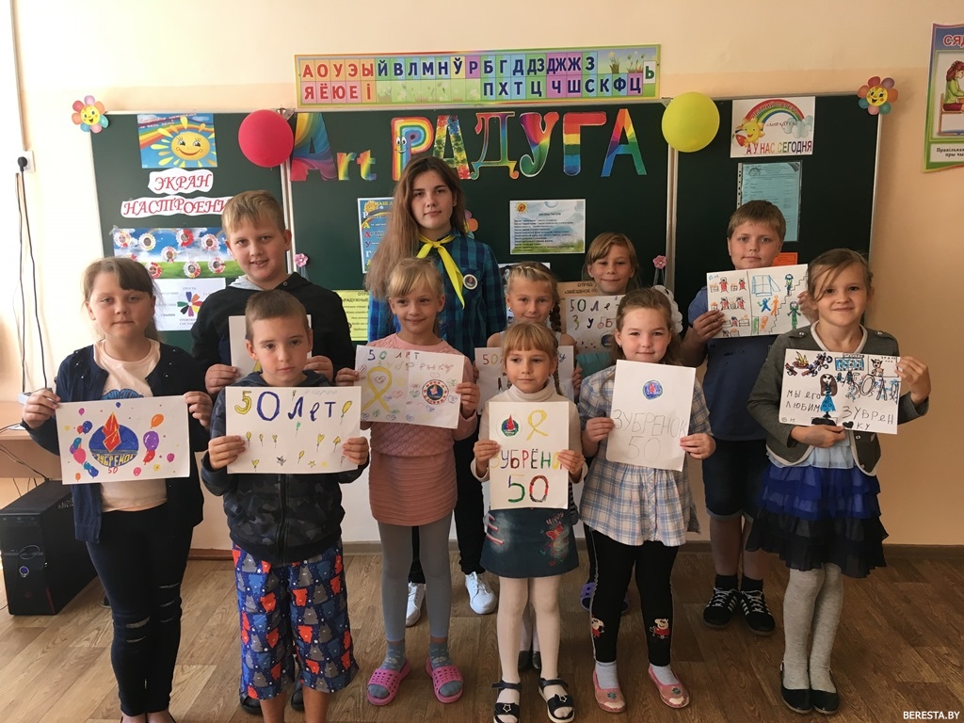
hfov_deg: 61.7
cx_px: 482
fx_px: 808
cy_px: 362
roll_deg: +0.9
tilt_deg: -11.3
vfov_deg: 48.2
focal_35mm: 29
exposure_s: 1/33
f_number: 2.2
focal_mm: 4.15
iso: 32
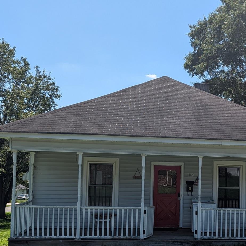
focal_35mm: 47
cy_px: 162
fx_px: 378
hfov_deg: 35.4
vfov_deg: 35.7
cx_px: 178
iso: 20
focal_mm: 6.9
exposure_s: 1/1127
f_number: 1.68
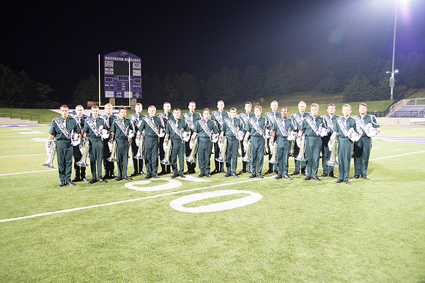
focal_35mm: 29
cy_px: 142
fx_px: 342
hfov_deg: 63.7
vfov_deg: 44.9
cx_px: 212
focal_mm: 29
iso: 1000
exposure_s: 1/13
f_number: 5
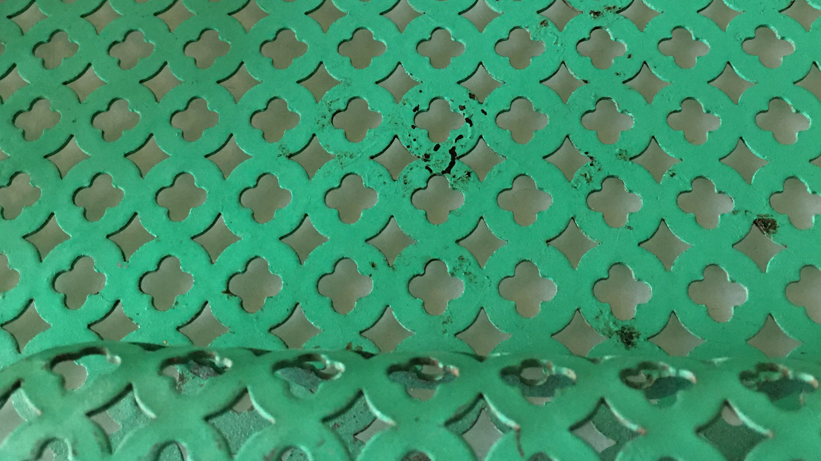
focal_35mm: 43
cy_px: 4
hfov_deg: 47.4
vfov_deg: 26.3
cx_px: 403
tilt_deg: -55.9
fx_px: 936
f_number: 2.2
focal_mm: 4.15
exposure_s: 1/10
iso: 80
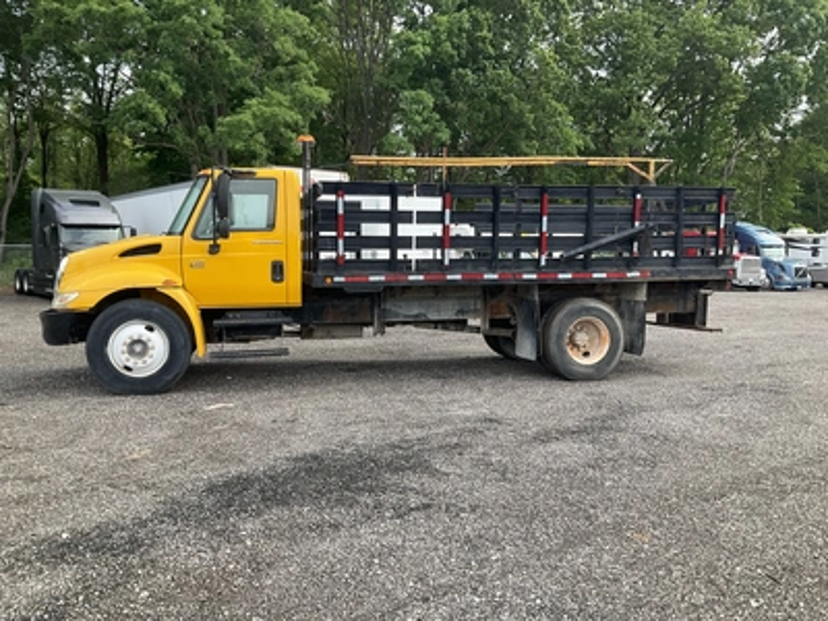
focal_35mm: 29
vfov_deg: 48.2
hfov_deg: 61.7
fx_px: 694
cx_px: 414
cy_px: 310
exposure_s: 1/509
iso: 25
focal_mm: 3
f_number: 1.8
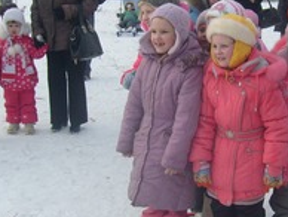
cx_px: 233
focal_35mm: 72
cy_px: 88
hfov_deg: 26.5
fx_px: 600
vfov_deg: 20.5
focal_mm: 5.8
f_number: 7.1
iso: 80
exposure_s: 1/180
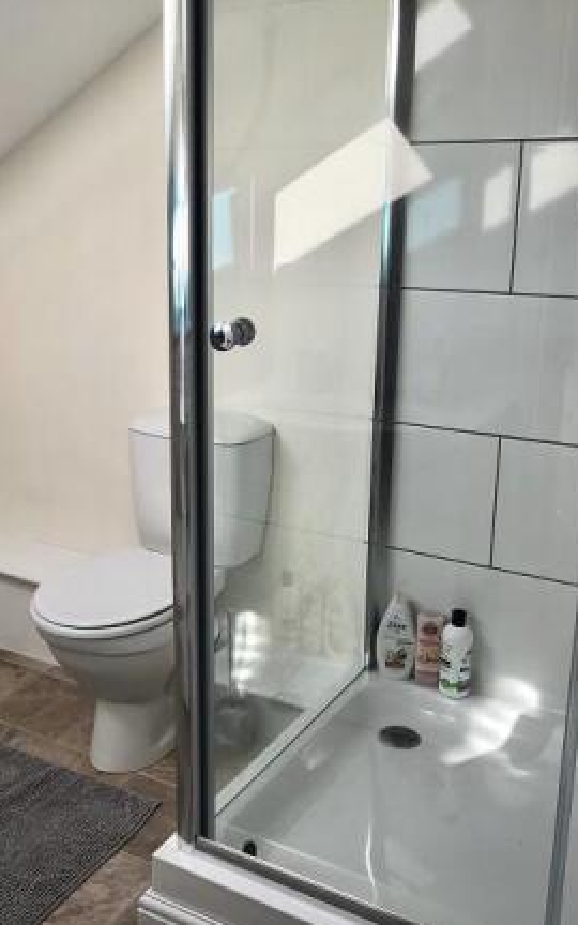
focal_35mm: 40
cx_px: 170
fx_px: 1008
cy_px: 464
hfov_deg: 31.6
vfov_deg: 49.3
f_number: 1.8
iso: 20
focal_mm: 3.99
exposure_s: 1/200
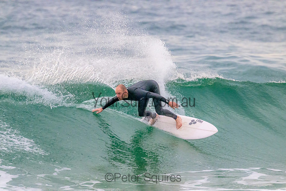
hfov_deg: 2.6
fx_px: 6357
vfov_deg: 1.7
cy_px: 96
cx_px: 143
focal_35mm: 800
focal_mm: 800
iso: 16000
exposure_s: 1/2000
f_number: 11
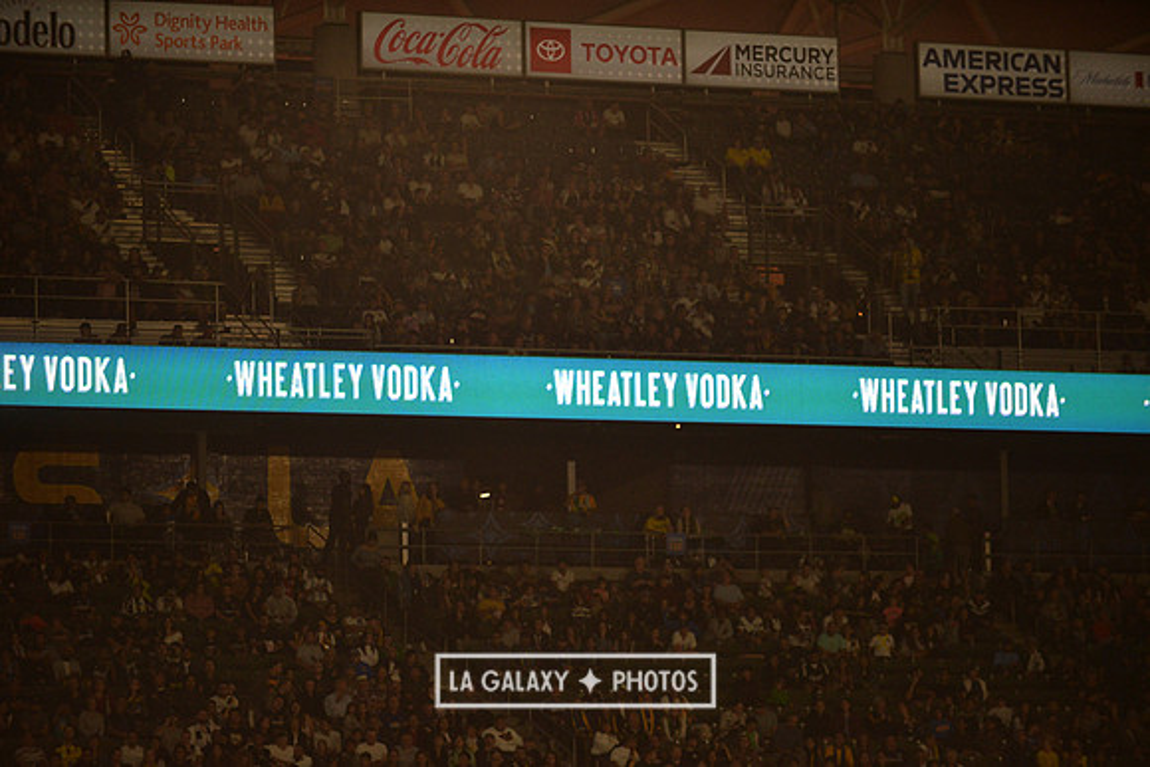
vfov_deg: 6.9
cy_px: 384
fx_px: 6390
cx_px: 575
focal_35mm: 200
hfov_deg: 10.3
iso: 1600
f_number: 2.8
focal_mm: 200
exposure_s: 1/3200
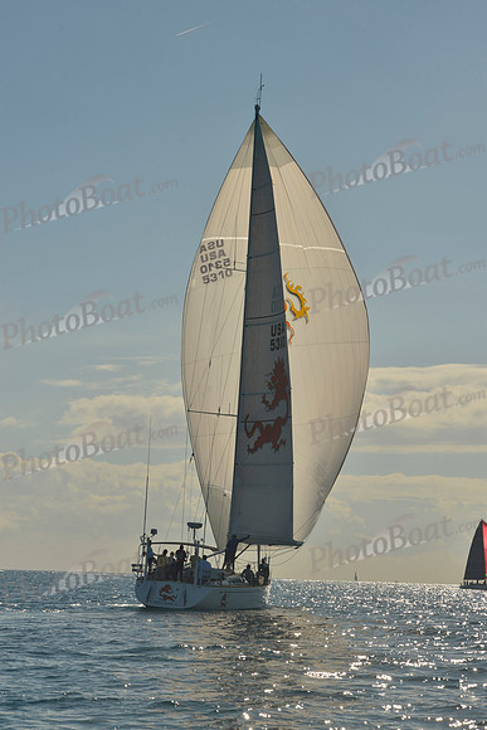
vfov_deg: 23.9
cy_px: 365
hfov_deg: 16.1
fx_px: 1724
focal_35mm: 85
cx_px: 244
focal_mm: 85
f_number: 11
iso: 200
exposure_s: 1/640
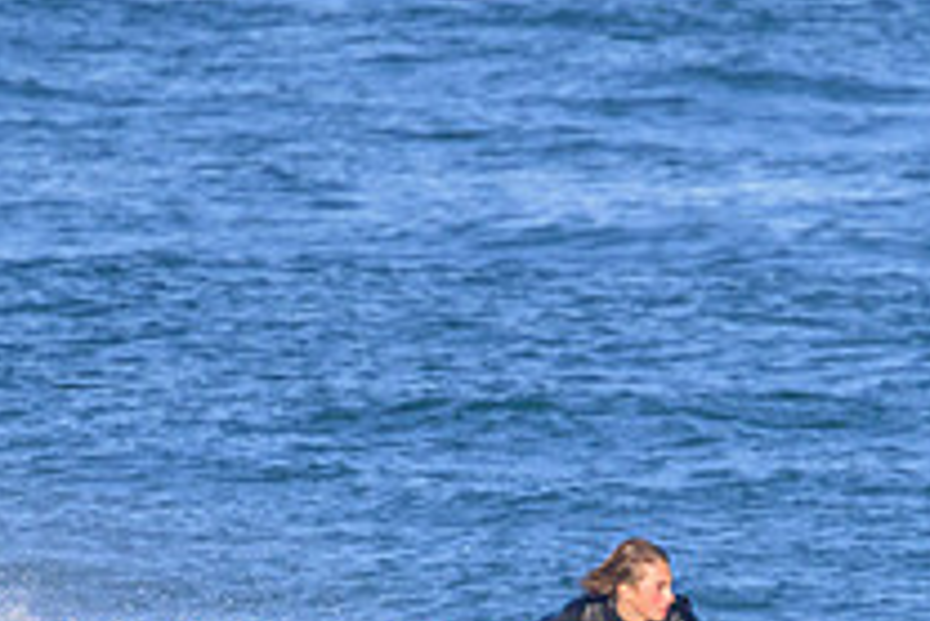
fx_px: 47642
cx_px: 711
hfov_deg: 1.1
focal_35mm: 1843
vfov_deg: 0.7
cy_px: 802
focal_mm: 660
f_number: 11
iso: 1800
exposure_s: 1/2000
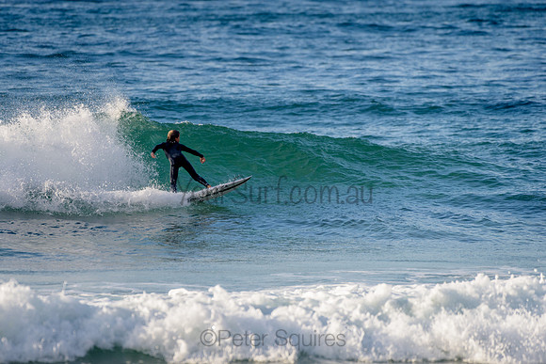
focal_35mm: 613
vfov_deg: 2.2
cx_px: 211
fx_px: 9298
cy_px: 185
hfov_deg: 3.4
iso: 200
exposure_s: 1/1250
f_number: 5.6
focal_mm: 500
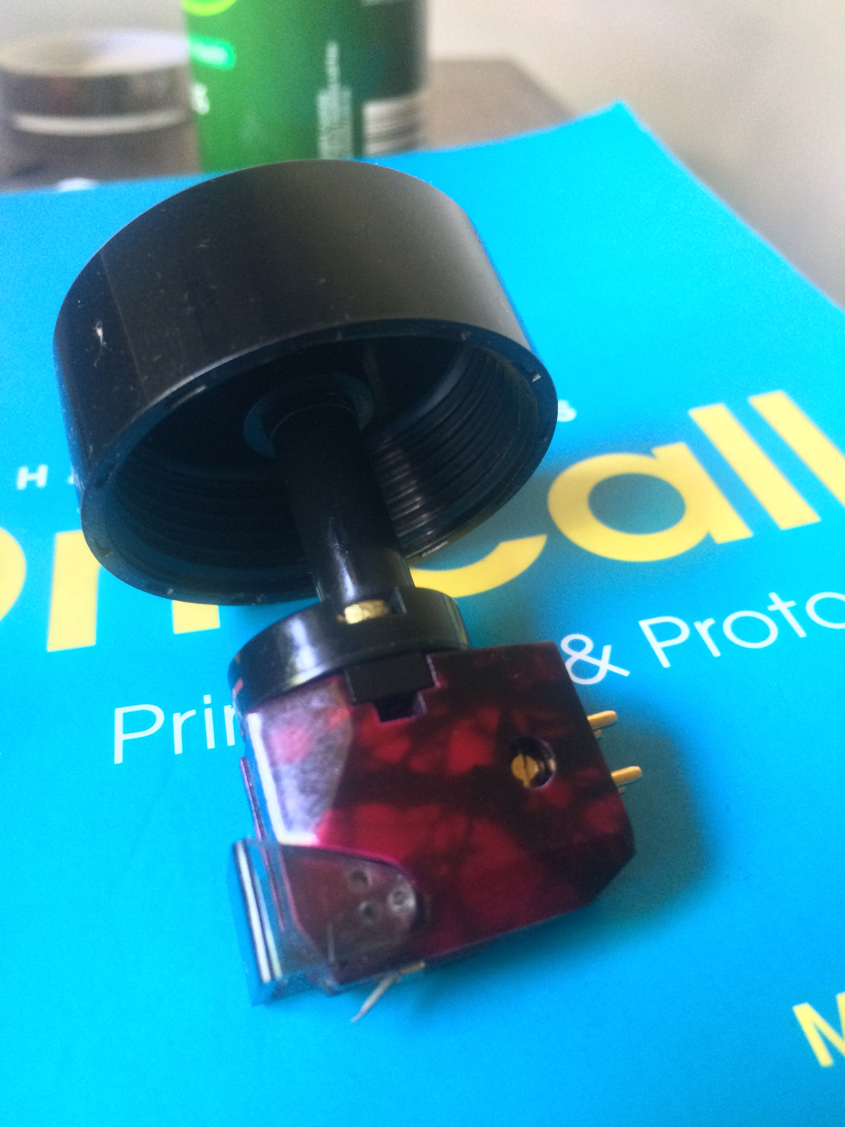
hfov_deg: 48.2
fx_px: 944
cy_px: 564
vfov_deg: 61.7
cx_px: 422
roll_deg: +0.2
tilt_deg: -37.8
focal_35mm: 29
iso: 320
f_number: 2.2
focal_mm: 4.15
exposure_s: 1/33
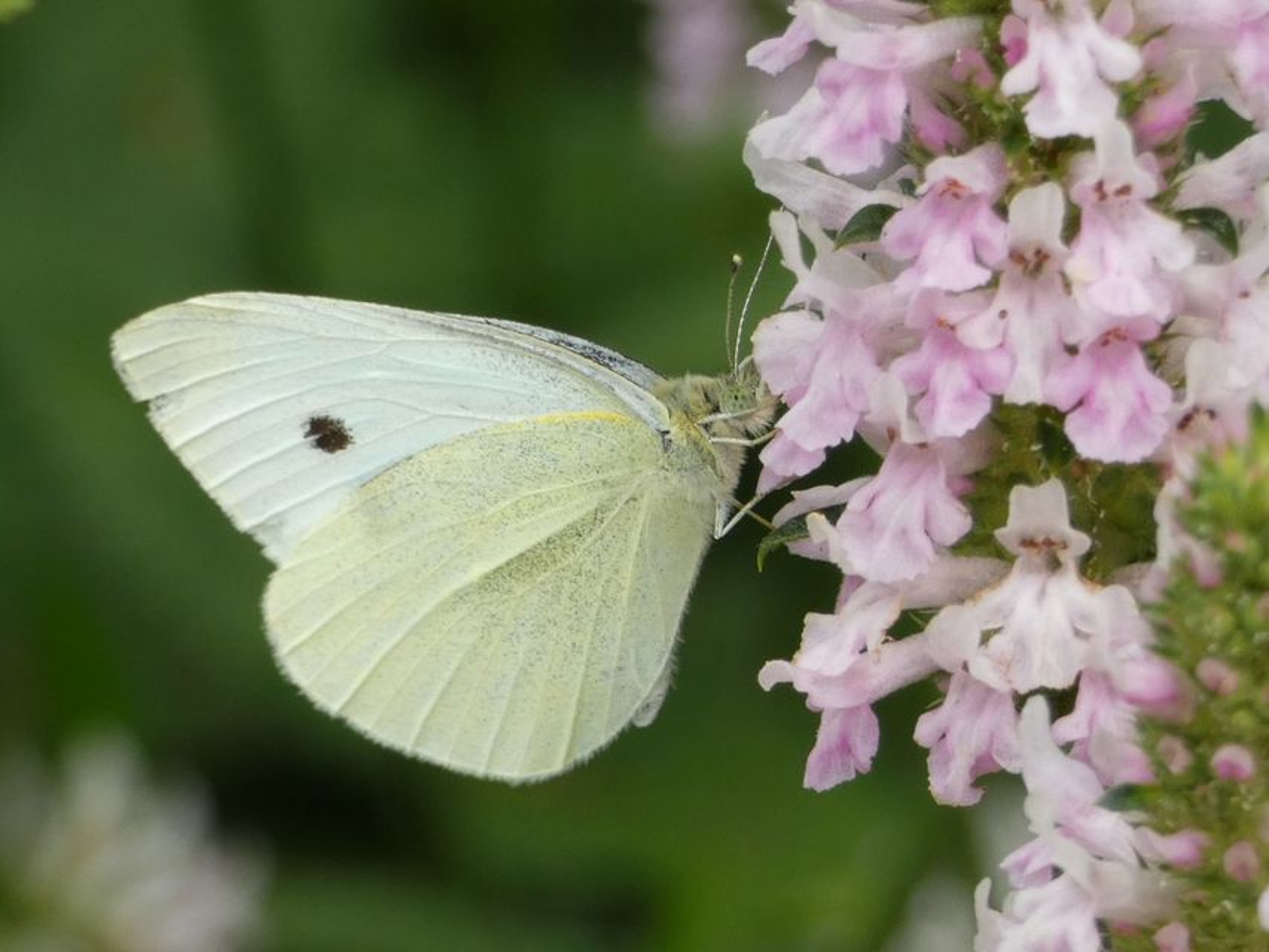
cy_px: 476
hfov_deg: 6.6
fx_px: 10999
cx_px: 634
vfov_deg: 5.0
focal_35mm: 300
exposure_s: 1/80
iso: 100
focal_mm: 53.8
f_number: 5.5
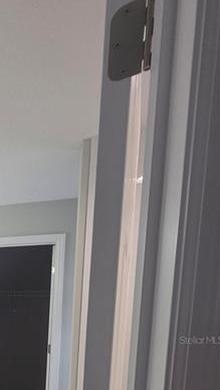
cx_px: -64
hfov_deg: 32.0
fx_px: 290
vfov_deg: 59.4
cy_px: 340
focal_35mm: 28
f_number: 1.9
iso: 100
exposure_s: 1/120
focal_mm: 2.2
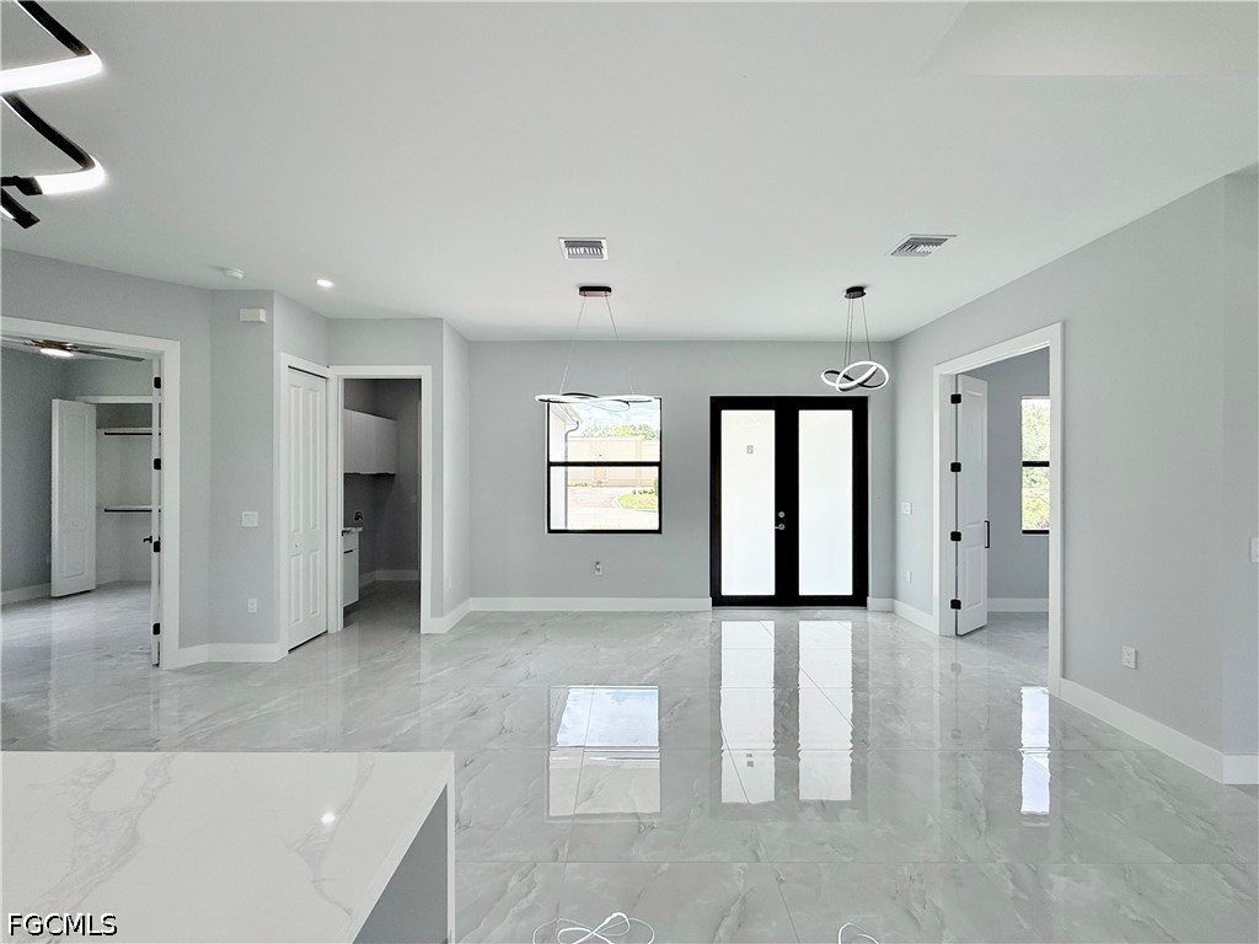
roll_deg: +0.3
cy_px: 472
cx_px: 630
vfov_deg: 85.7
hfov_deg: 102.1
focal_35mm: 14
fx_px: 509
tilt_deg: +1.1
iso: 50
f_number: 2.2
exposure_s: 1/357
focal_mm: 2.22
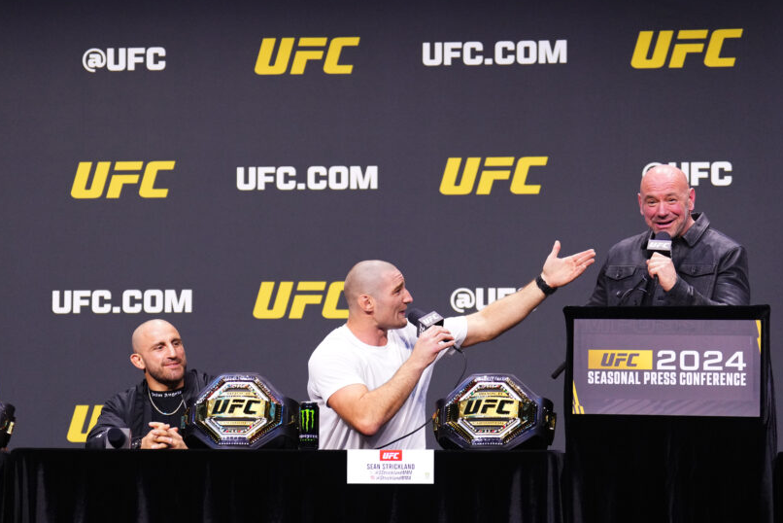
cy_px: 326
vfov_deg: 10.8
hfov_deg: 16.1
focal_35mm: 127
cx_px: 329
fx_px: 2763
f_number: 2.8
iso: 2500
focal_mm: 100
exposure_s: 1/1000
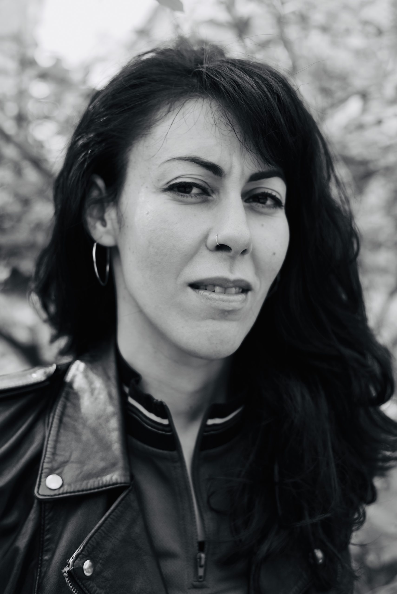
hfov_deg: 27.0
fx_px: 826
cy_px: 297
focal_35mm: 50
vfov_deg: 39.6
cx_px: 198
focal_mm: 50
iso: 100
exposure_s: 1/800
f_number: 2.8
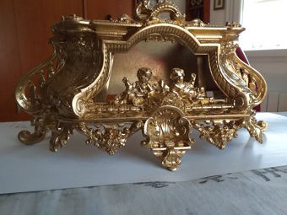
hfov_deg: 65.3
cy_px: 108
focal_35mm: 27
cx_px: 144
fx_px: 224
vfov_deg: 51.4
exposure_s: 1/100
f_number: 1.9
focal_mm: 3.6
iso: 40
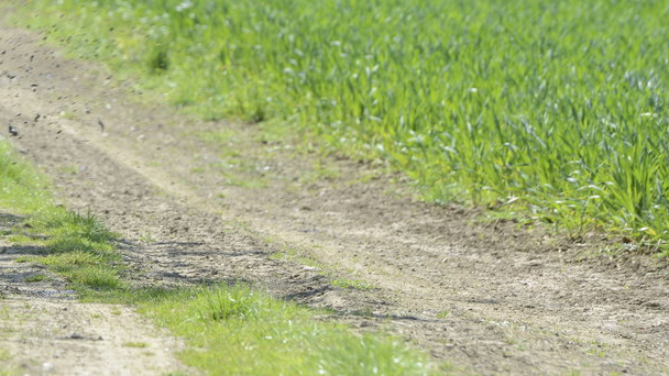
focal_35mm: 524
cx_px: -58
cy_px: 67
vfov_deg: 2.3
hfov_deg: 4.1
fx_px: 9295
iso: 200
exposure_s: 1/400
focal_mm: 190
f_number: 5
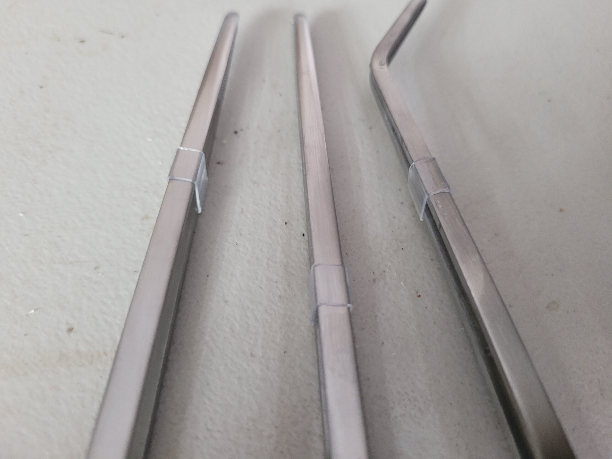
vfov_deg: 53.1
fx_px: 460
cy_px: 230
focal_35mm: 26
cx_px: 306
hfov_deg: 67.3
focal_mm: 5.4
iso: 500
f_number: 1.8
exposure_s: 1/40
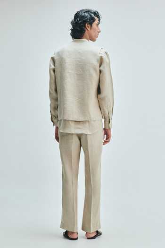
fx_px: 378
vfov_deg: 36.2
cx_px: 82
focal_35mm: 55
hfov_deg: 24.6
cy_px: 124
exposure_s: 1/125
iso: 400
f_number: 8
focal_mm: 55
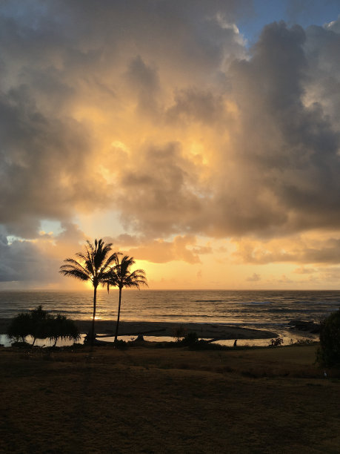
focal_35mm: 29
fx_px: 380
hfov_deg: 48.2
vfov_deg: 61.7
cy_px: 227
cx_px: 170
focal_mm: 4.15
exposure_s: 1/663
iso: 25
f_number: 2.2
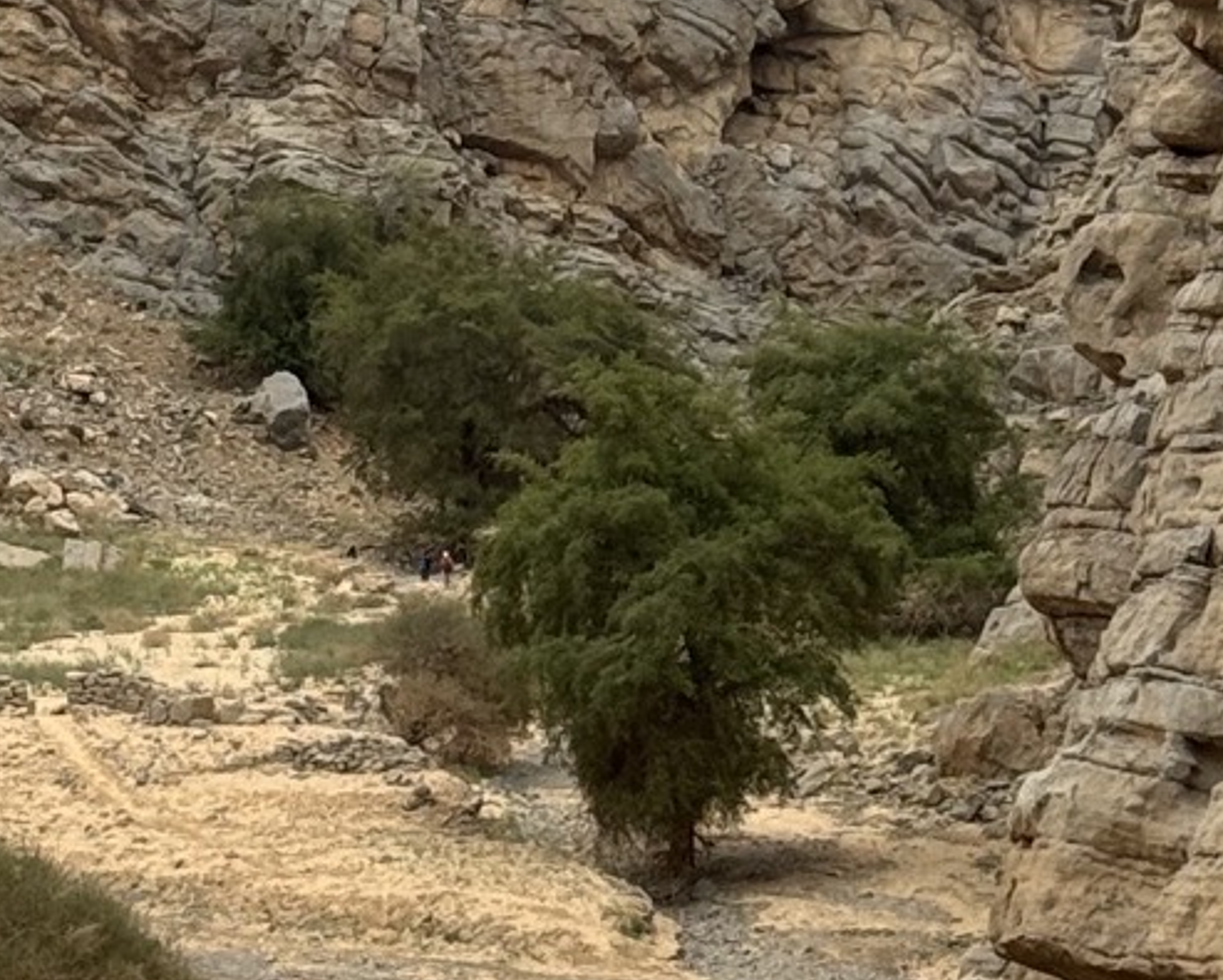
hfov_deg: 10.1
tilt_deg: -0.6
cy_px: 246
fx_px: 6881
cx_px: 216
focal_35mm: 190
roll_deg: +2.1
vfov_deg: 8.1
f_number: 1.78
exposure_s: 1/121
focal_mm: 6.76
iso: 64
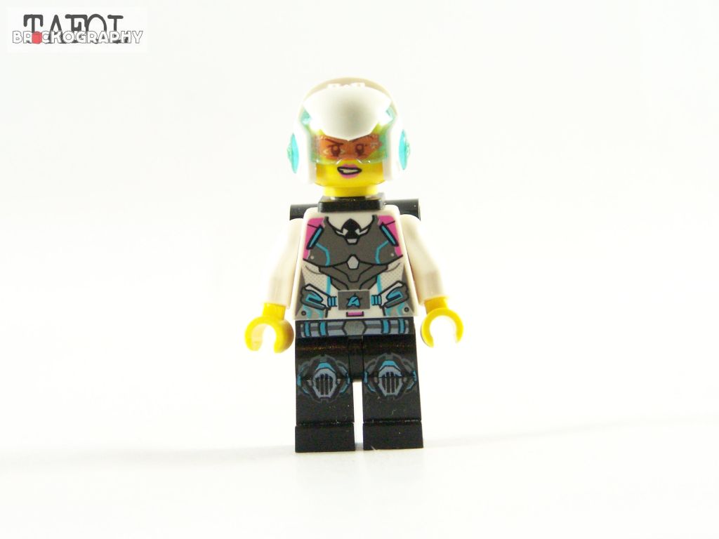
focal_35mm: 117
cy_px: 270
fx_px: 2430
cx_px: 360
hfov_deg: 16.8
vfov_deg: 12.7
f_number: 3.6
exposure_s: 1/60
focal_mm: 19.4
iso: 400
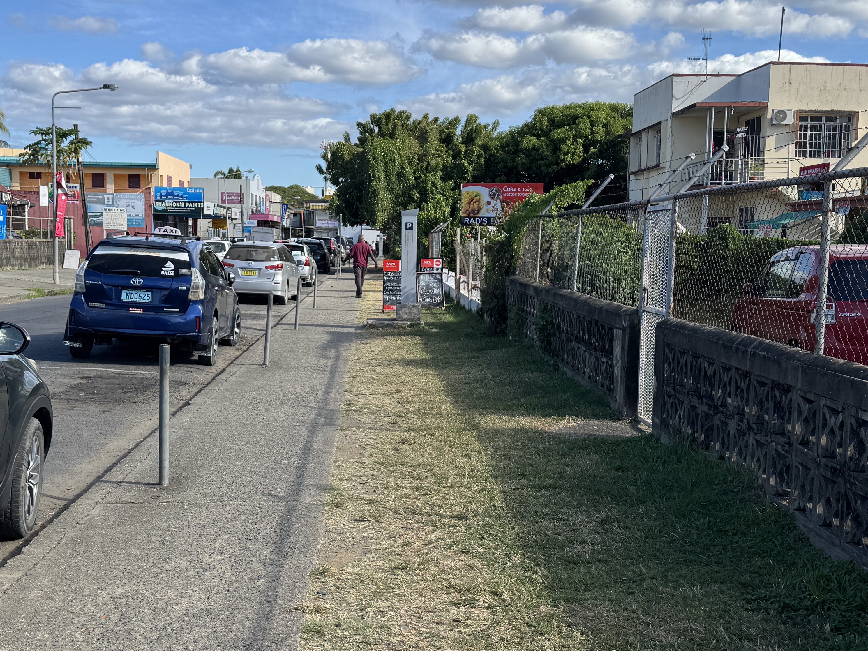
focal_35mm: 46
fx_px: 1153
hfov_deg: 41.2
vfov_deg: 31.5
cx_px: 405
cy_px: 337
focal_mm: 6.76
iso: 80
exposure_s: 1/3096
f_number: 1.78
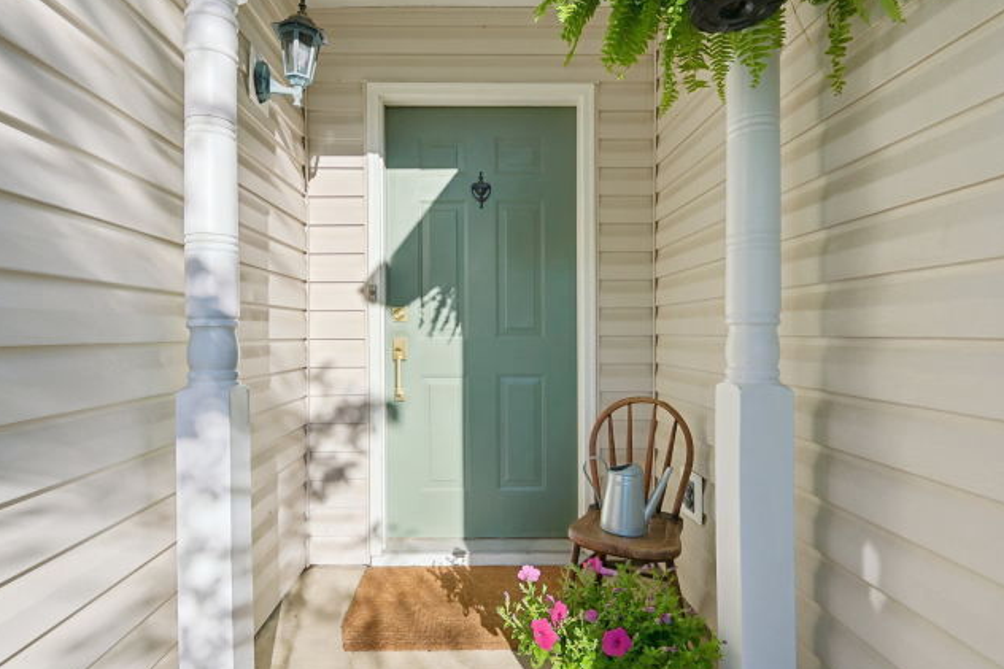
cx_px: 486
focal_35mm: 19
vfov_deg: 64.5
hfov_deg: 86.9
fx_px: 530
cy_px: 324
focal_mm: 16
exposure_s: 1/400
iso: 100
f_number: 8
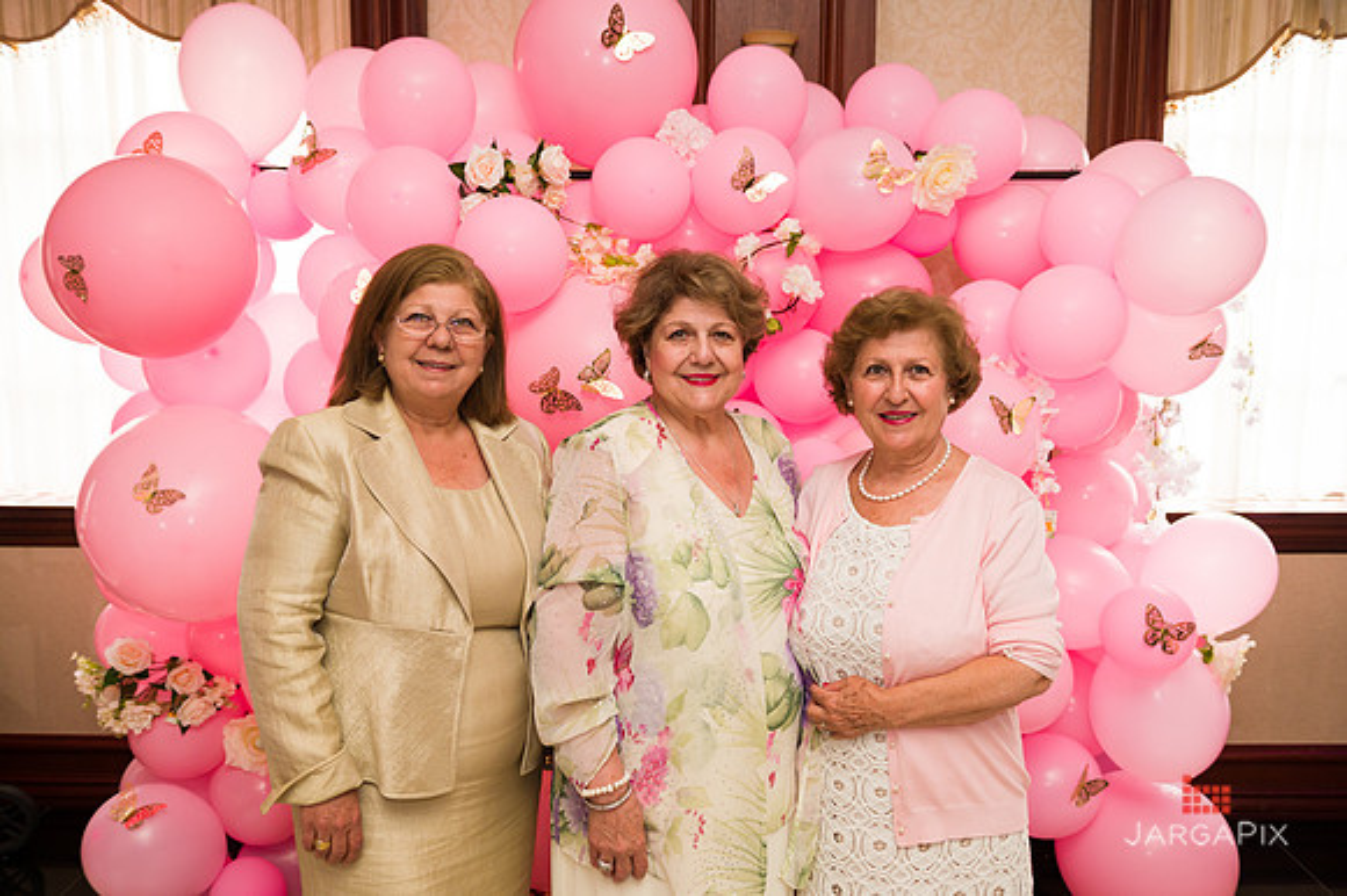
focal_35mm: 32
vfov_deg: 41.1
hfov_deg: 58.7
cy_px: 448
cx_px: 674
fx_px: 1197
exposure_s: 1/125
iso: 800
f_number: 4
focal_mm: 32
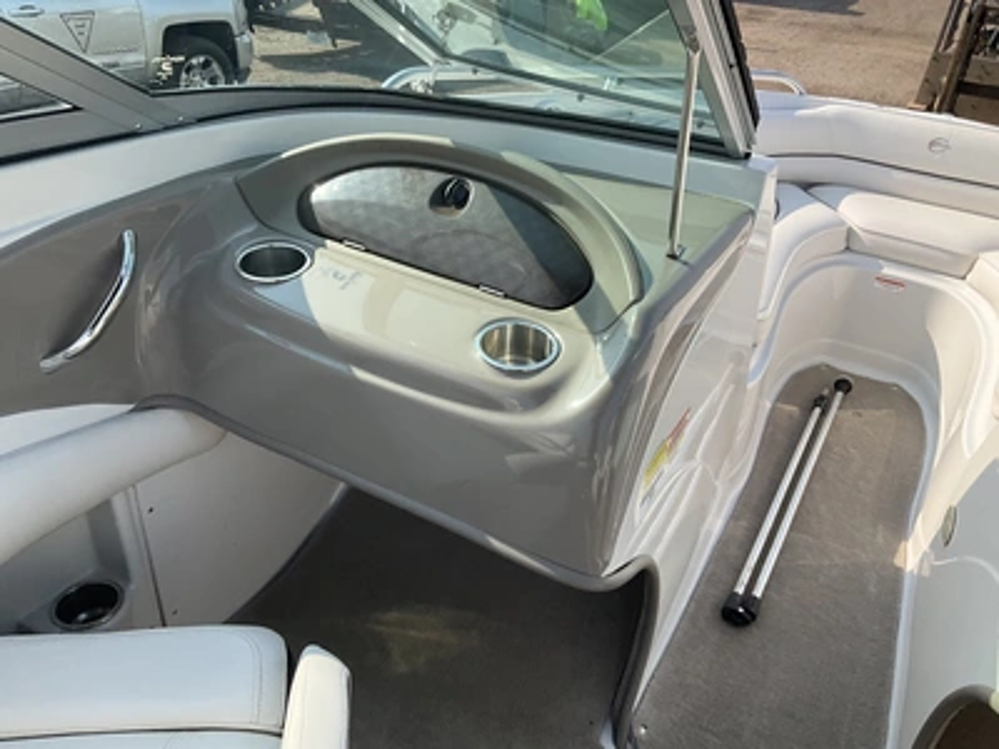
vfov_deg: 48.2
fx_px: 837
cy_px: 374
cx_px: 500
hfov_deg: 61.7
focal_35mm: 29
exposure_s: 1/978
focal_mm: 3
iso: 25
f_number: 1.8
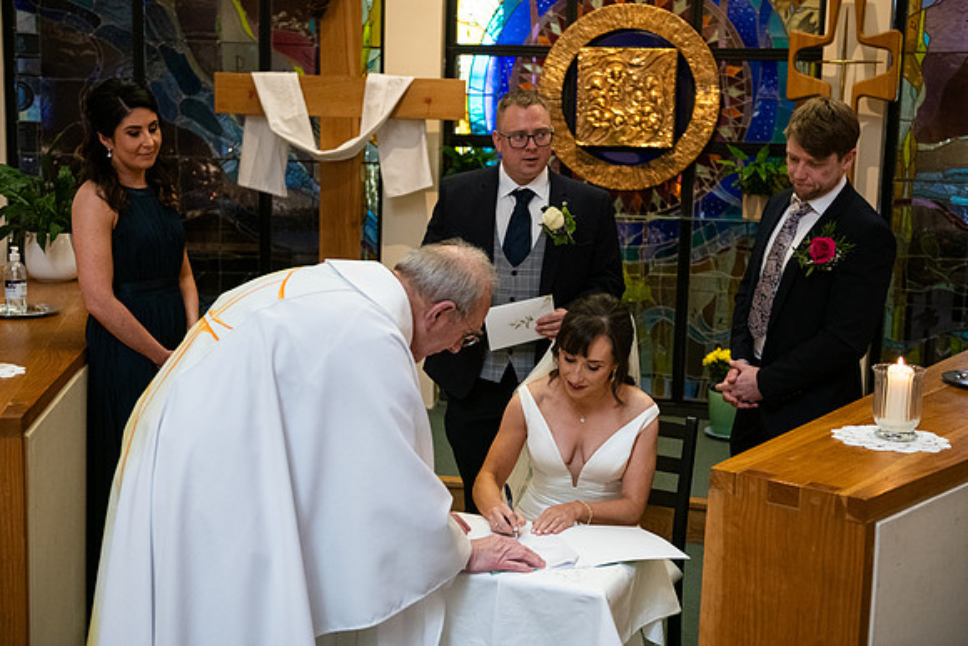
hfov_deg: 39.6
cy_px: 323
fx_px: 1345
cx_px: 484
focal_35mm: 50
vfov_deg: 27.0
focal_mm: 50
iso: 1600
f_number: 3.5
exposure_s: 1/160
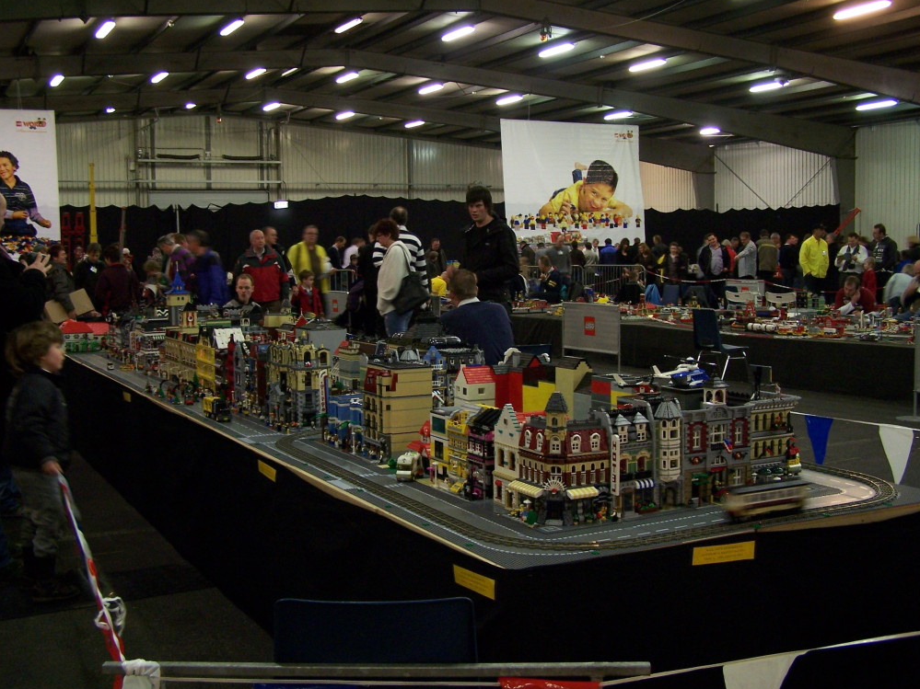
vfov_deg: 35.1
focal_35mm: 41
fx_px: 1090
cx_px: 456
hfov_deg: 45.8
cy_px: 346
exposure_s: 1/8
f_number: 2.8
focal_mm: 6.7
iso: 140
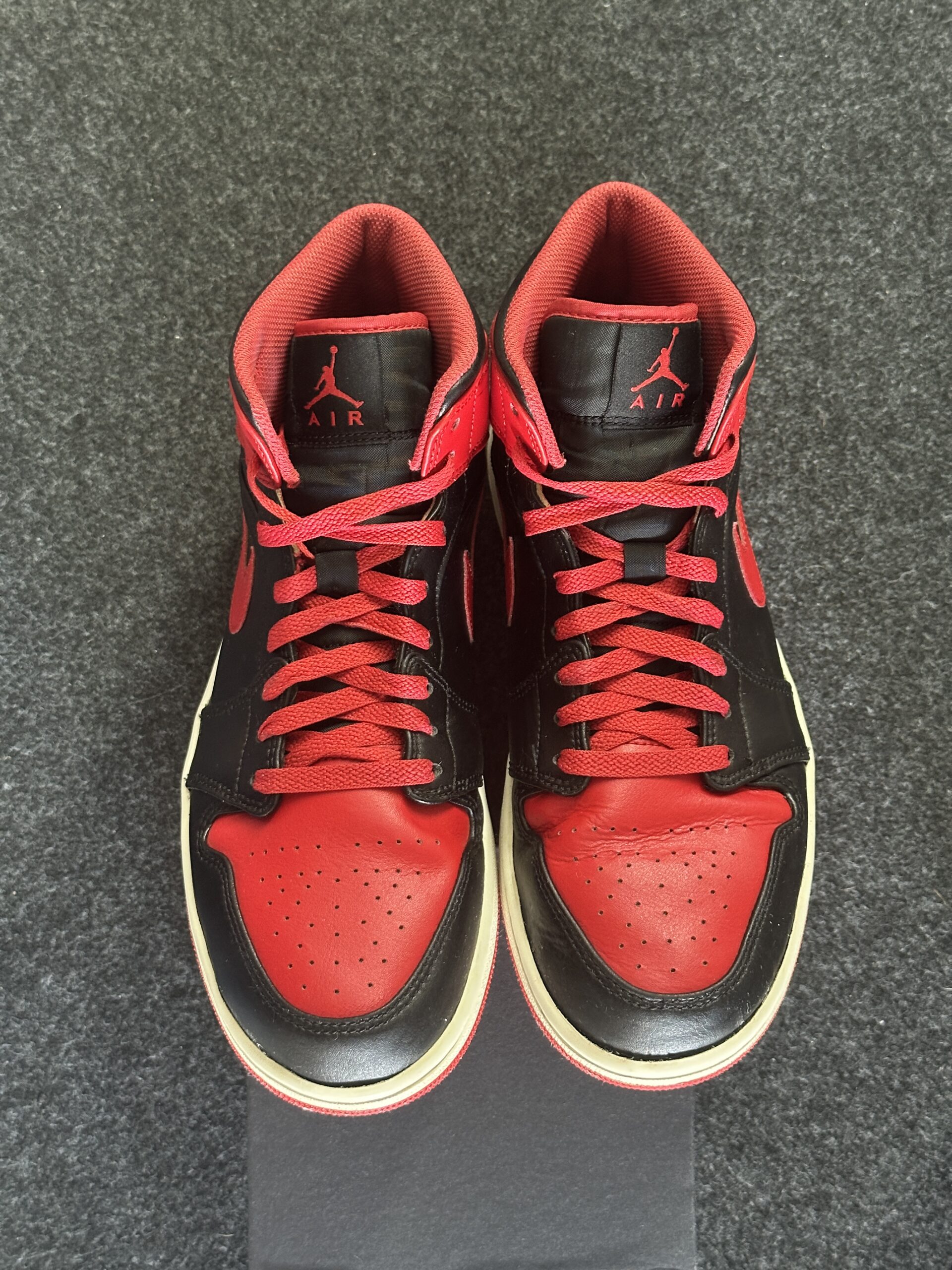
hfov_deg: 30.3
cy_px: 635
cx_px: 476
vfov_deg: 39.7
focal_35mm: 48
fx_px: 1760
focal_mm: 6.86
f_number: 1.78
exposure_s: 1/33
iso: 400
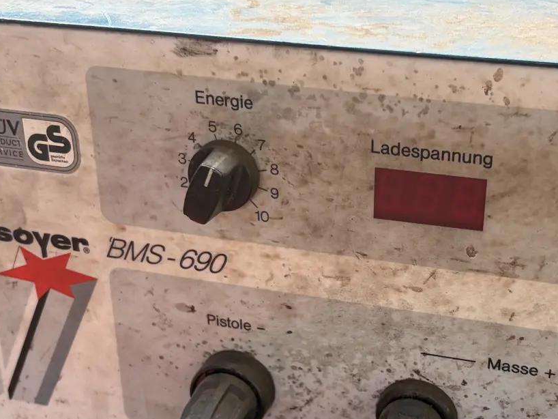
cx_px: 363
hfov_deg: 31.5
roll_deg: -0.1
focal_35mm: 61
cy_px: 282
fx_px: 984
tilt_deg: -28.7
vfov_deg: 23.9
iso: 100
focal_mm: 5.96
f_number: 1.6
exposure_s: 1/121
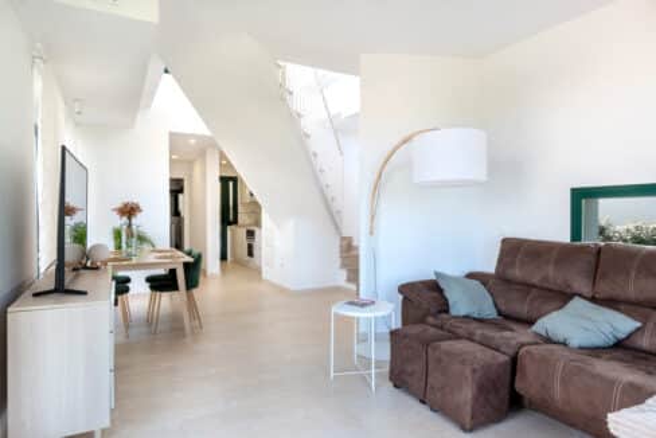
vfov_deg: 59.6
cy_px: 219
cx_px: 328
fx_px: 383
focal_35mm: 21
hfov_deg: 81.2
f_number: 9
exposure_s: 1/60
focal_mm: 14
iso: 200
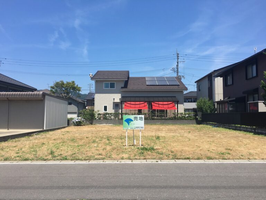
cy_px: 100
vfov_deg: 48.2
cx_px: 133
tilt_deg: +5.9
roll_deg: +0.0
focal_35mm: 29
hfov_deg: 61.7
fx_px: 223
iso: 25
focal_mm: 4.15
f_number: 2.2
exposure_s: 1/1451
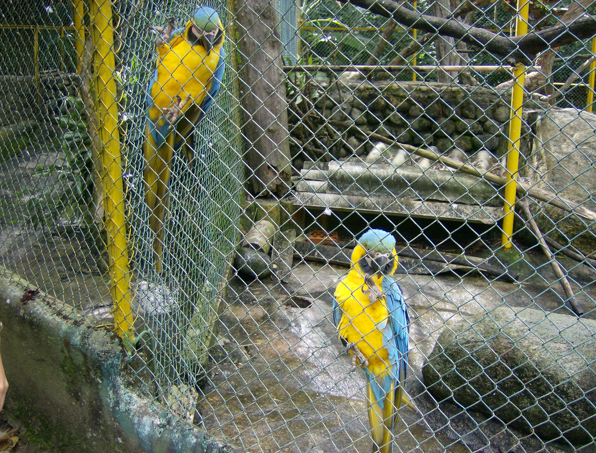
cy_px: 226
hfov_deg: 48.8
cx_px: 298
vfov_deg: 38.0
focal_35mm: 38
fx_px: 657
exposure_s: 1/119
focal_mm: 6.4
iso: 100
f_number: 2.9
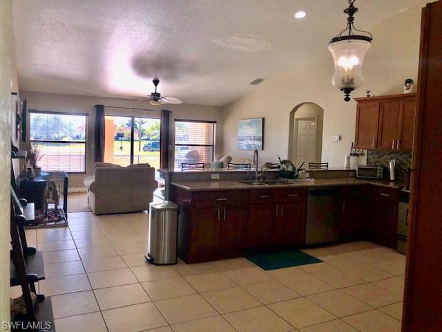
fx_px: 358
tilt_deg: -3.3
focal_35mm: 28
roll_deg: -1.4
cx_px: 221
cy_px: 166
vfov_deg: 49.7
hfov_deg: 63.4
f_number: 1.8
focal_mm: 3.99
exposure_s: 1/385
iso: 20
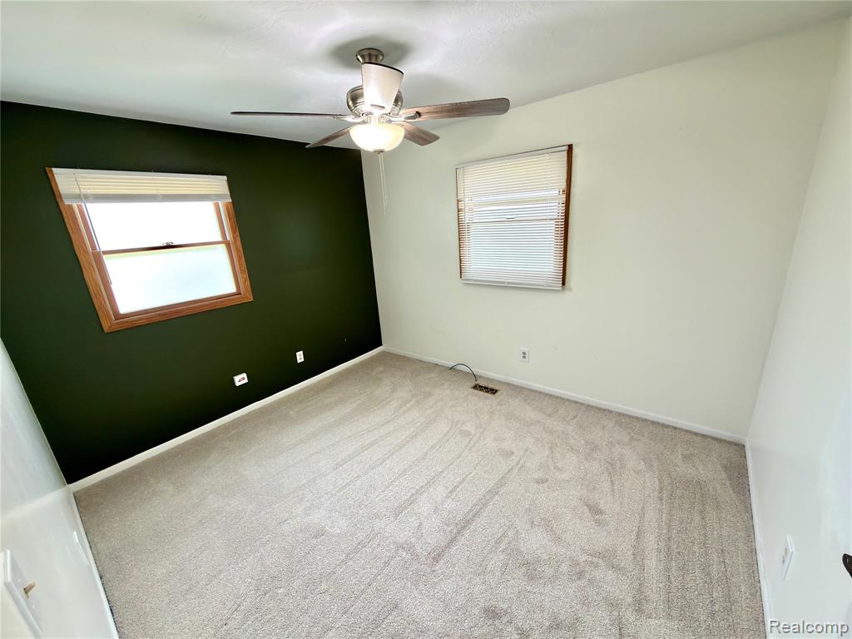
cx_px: 426
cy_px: 320
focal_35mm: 14
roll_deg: +3.9
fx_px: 345
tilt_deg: -16.4
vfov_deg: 85.7
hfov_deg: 102.1
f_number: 2.2
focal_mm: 2.22
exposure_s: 1/30
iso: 80
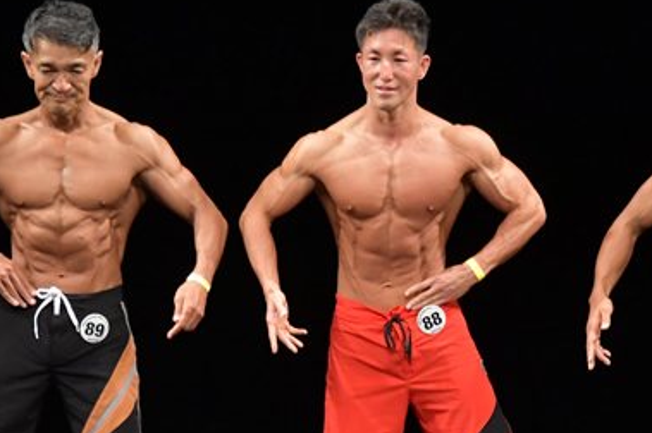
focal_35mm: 522
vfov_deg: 2.6
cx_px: 524
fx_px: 9446
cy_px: 364
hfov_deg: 4.0
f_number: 5.6
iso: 3200
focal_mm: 170
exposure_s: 1/400
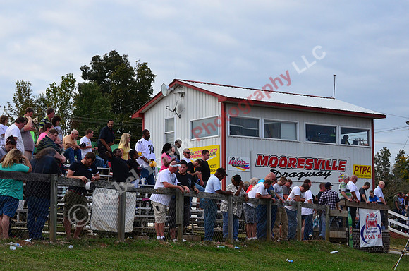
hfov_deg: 24.7
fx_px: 935
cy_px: 136
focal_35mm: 82
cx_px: 204
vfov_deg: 16.5
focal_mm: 55
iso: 1000
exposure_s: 1/500
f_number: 11
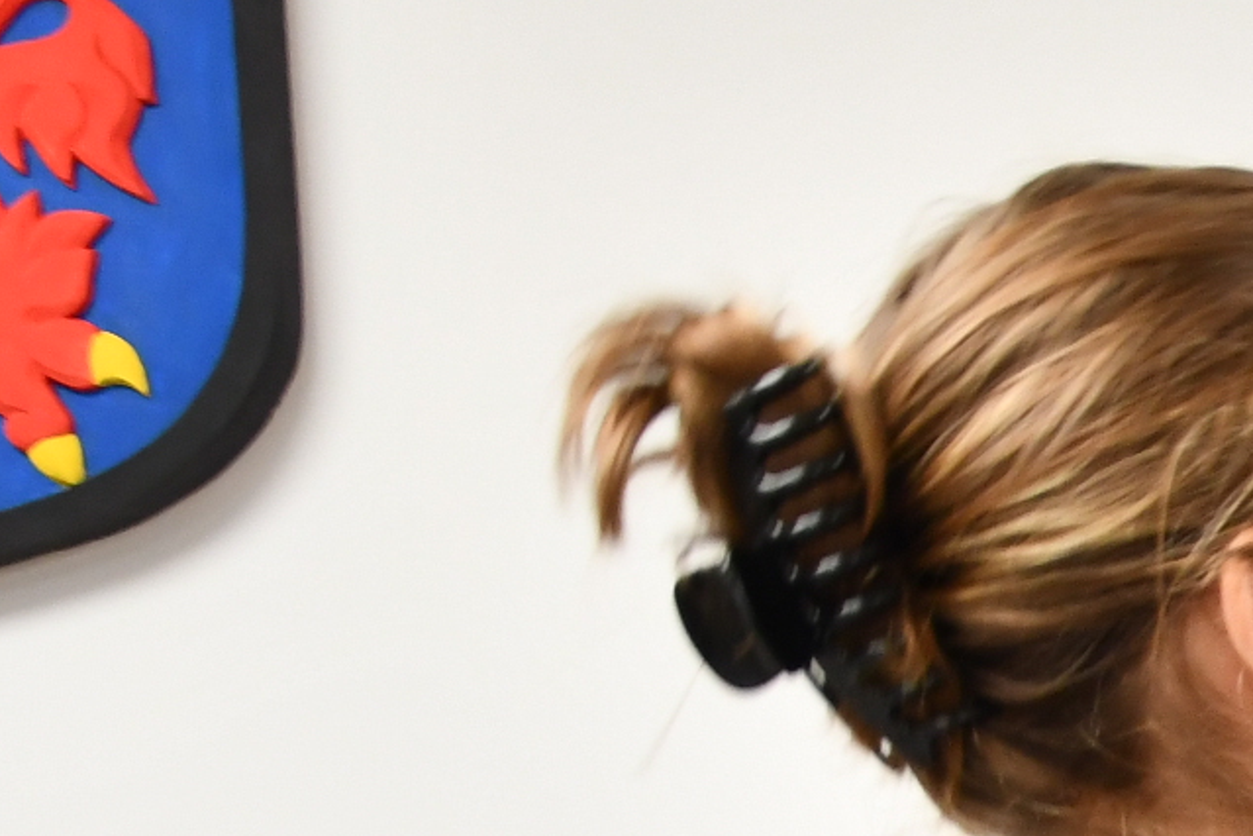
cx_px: 2645
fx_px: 6369
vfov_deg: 7.2
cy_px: 1666
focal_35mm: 183
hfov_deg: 10.2
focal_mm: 28
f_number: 4
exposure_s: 1/50
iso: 720
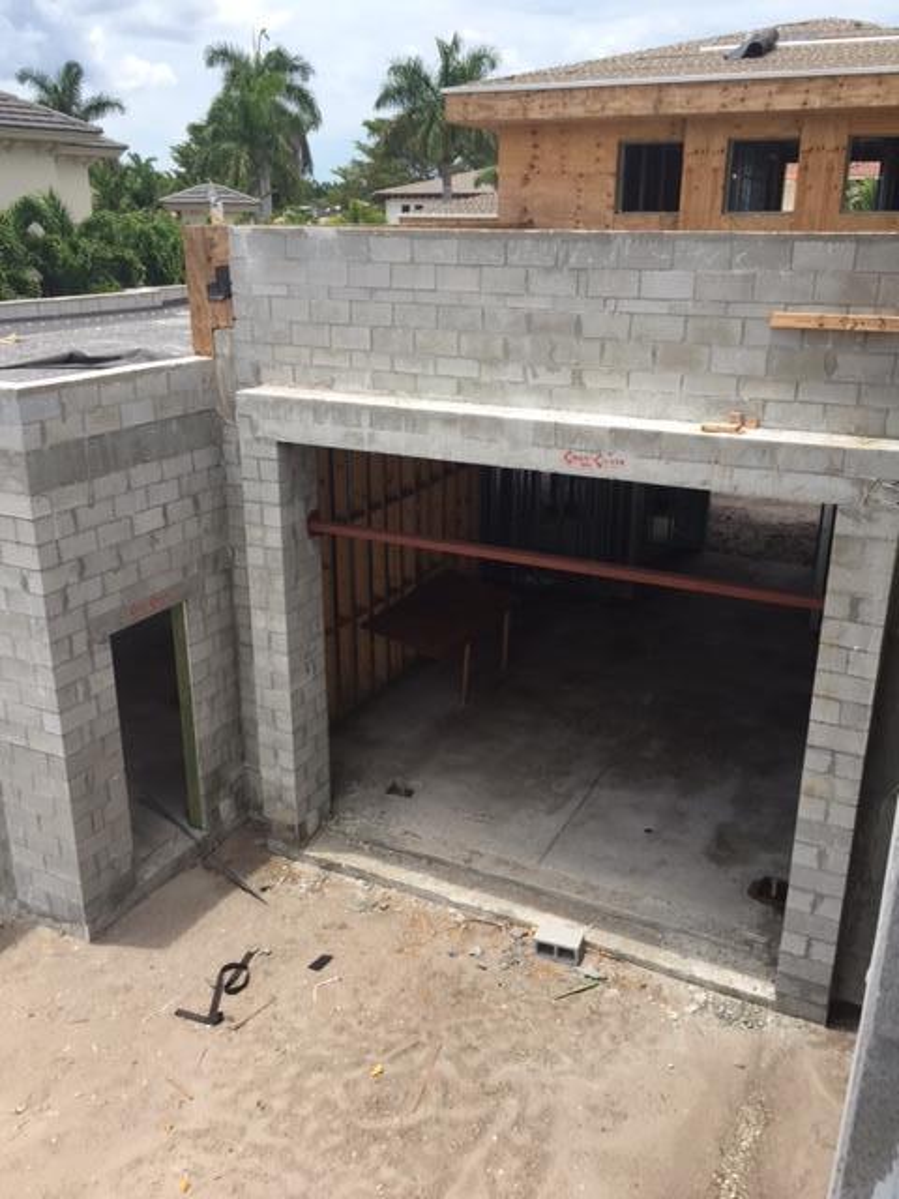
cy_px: 600
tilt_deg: -20.1
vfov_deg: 61.7
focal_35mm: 29
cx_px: 450
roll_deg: -0.2
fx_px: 1004
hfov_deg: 48.2
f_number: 2.2
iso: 32
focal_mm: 4.15
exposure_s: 1/1522
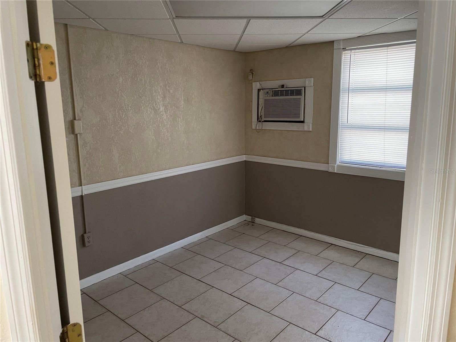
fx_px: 343
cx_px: 228
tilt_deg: -9.7
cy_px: 171
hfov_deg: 67.3
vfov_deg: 53.1
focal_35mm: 26
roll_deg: +2.3
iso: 125
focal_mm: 4.2
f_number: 1.6
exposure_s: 1/67
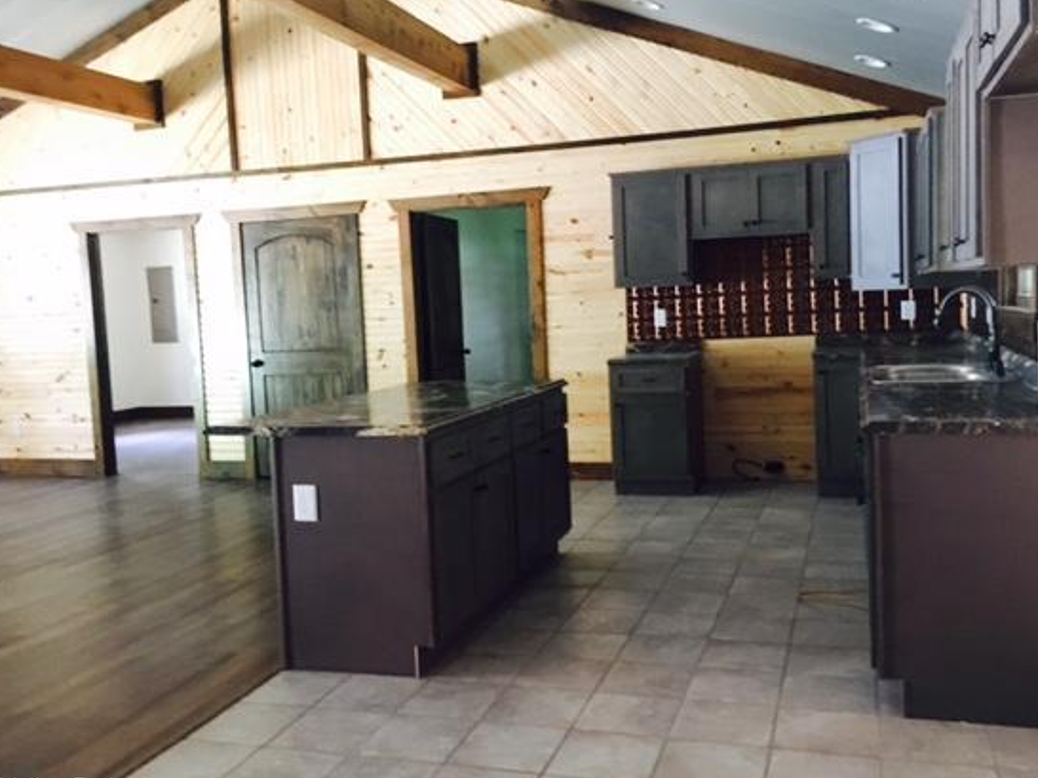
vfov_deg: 41.7
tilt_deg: -3.7
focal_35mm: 34
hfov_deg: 54.0
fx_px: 1019
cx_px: 519
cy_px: 367
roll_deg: +2.6
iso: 500
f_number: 2.2
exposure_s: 1/15
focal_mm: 4.15
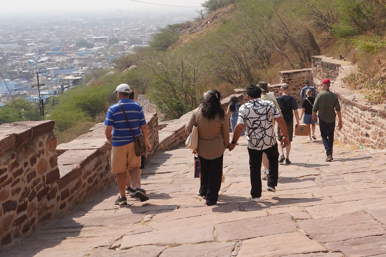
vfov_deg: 28.6
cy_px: 22
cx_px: 284
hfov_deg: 42.4
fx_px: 482
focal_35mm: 45
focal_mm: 24
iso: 100
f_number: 13
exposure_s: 1/100
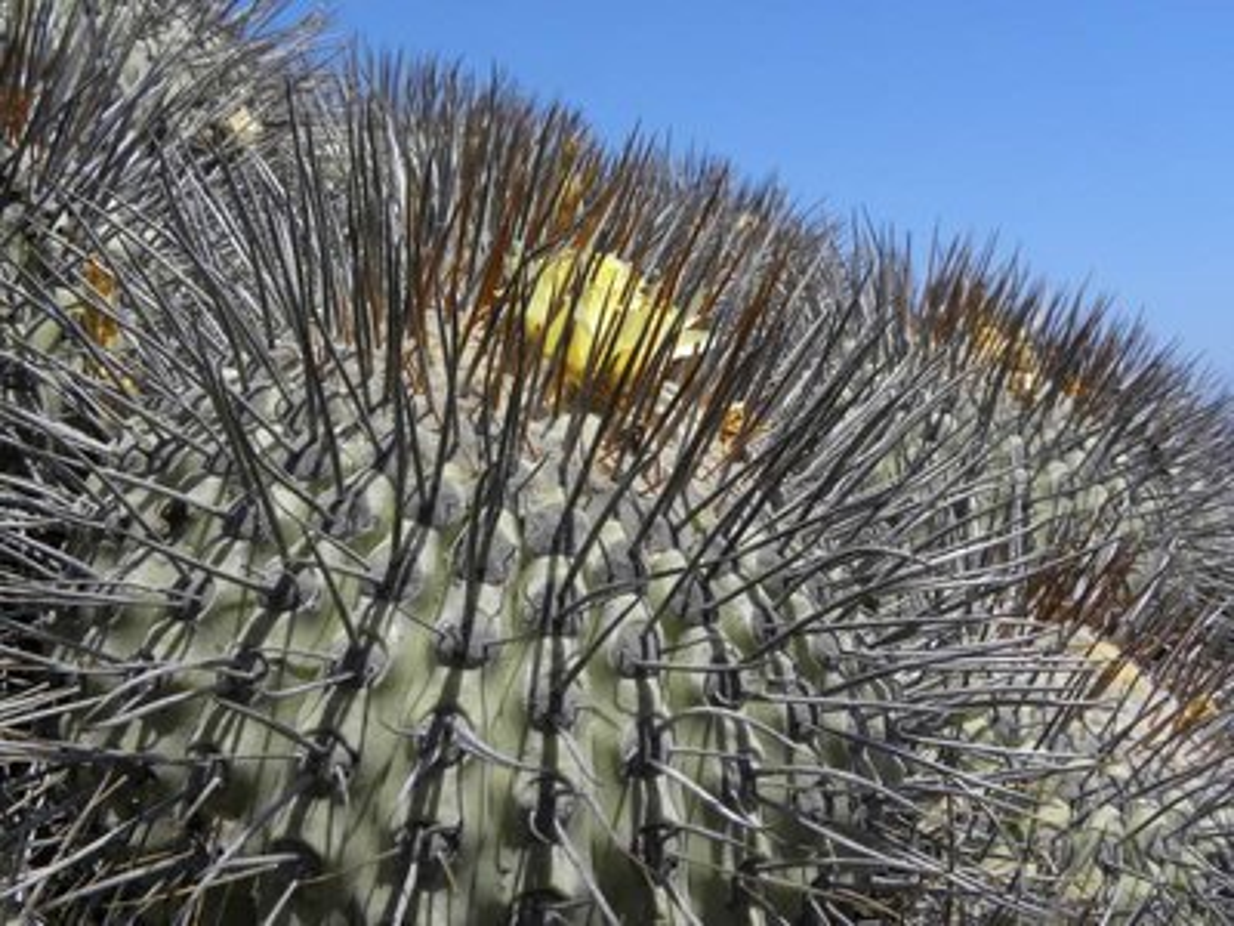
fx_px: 1462
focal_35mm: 41
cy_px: 463
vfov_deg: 35.1
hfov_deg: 45.8
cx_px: 617
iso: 64
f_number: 8
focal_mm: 7.3
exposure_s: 1/178
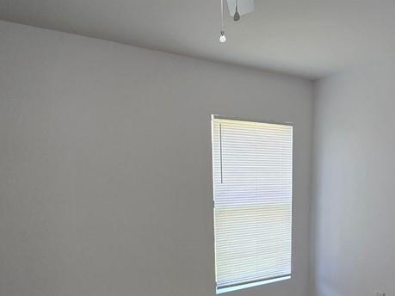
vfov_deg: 46.0
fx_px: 331
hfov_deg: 61.2
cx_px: 234
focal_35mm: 29
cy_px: 231
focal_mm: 2.2
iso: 64
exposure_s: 1/60
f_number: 2.2
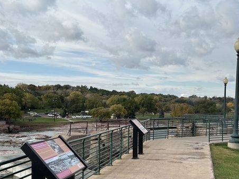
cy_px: 119
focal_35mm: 46
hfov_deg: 41.2
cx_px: 123
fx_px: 318
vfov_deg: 31.3
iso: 50
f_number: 1.5
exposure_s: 1/3165
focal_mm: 5.7
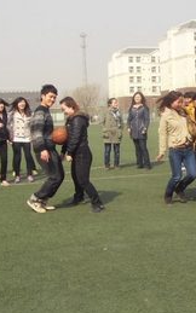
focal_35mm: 67
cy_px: 171
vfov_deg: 30.6
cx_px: 140
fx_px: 572
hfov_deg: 19.3
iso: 80
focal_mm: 6.6
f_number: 6.2
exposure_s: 1/180
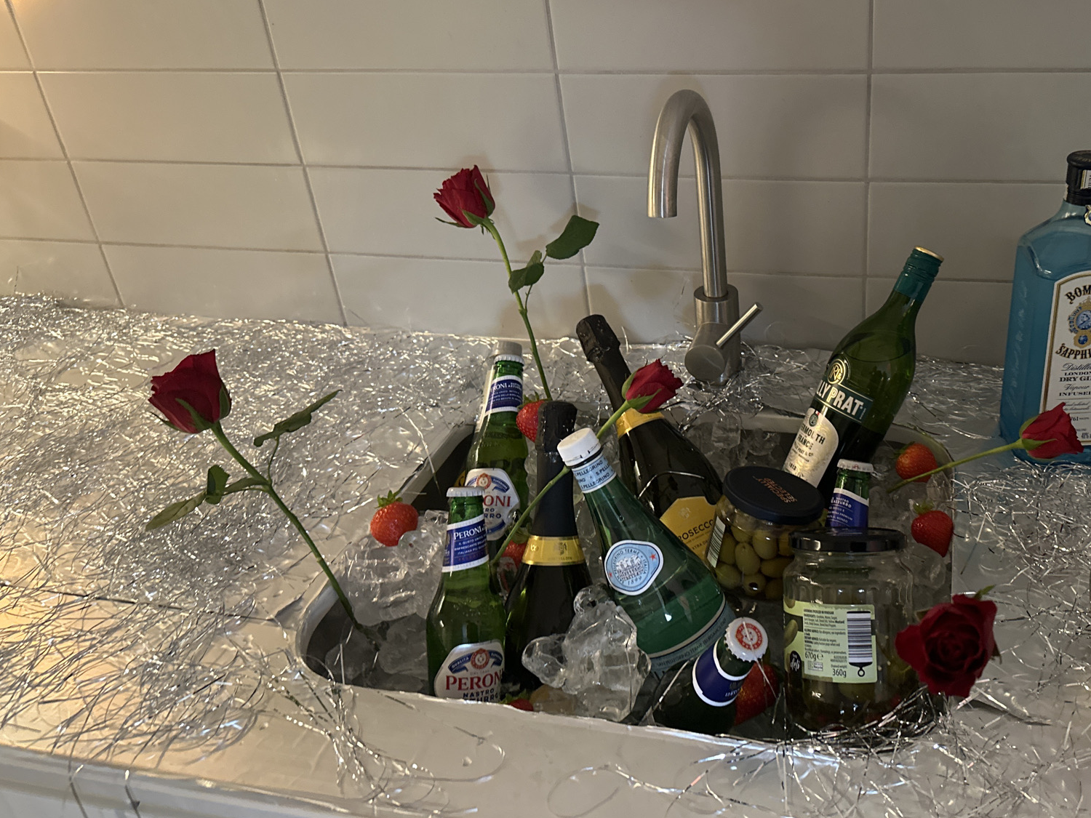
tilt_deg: -28.4
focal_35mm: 32
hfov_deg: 55.8
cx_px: 716
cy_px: 348
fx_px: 1009
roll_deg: +4.0
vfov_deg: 44.0
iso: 640
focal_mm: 6.86
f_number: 1.78
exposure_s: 1/33
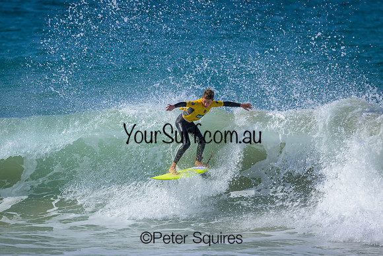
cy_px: 128
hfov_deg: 2.6
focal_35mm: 800
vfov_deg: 1.7
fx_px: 8513
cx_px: 192
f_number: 6.3
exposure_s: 1/2000
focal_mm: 800
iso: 250
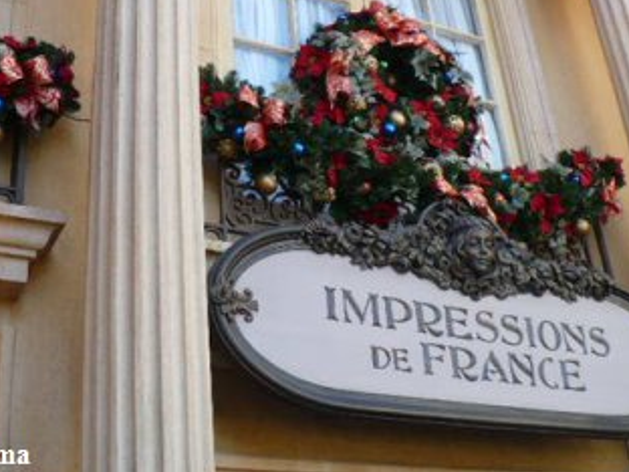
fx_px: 1036
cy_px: 145
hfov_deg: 33.6
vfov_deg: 25.5
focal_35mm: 57
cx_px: 397
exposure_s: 1/200
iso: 100
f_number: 2.8
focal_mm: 6.1
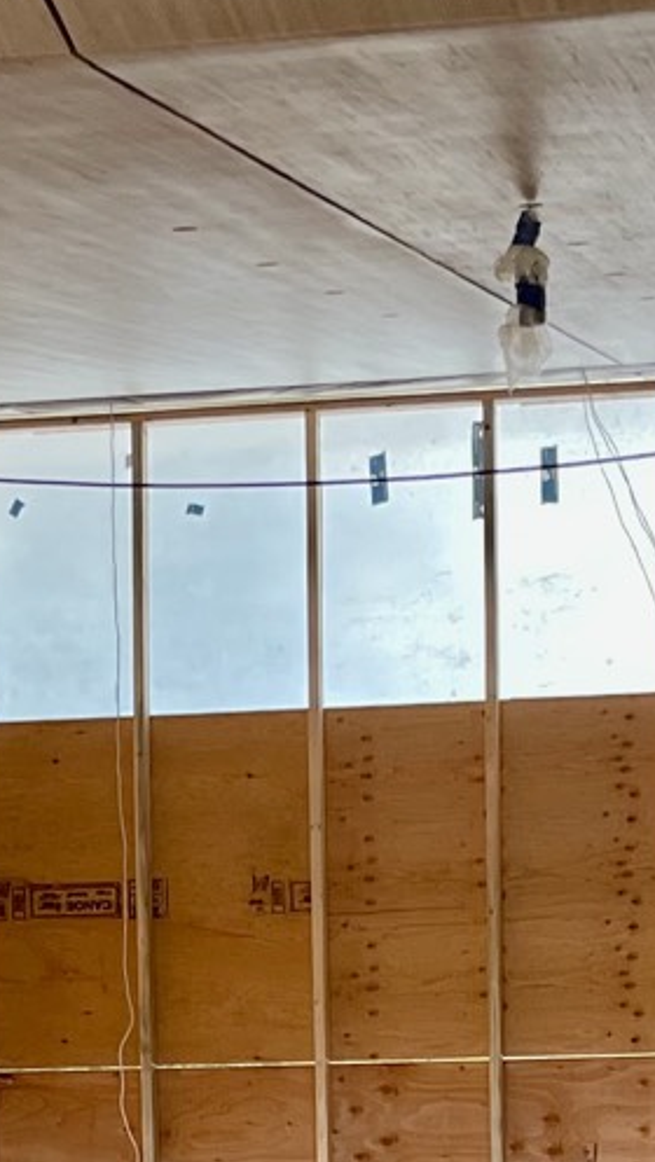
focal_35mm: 114
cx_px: 323
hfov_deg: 10.6
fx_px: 3516
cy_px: 1344
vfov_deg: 18.0
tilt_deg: -1.8
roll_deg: +0.9
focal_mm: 5.1
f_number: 1.6
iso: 100
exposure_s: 1/121
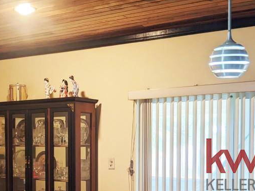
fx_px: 472
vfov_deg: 22.7
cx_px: 80
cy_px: 151
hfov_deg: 30.0
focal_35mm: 64
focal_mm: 4.38
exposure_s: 1/30
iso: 113
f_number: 1.73
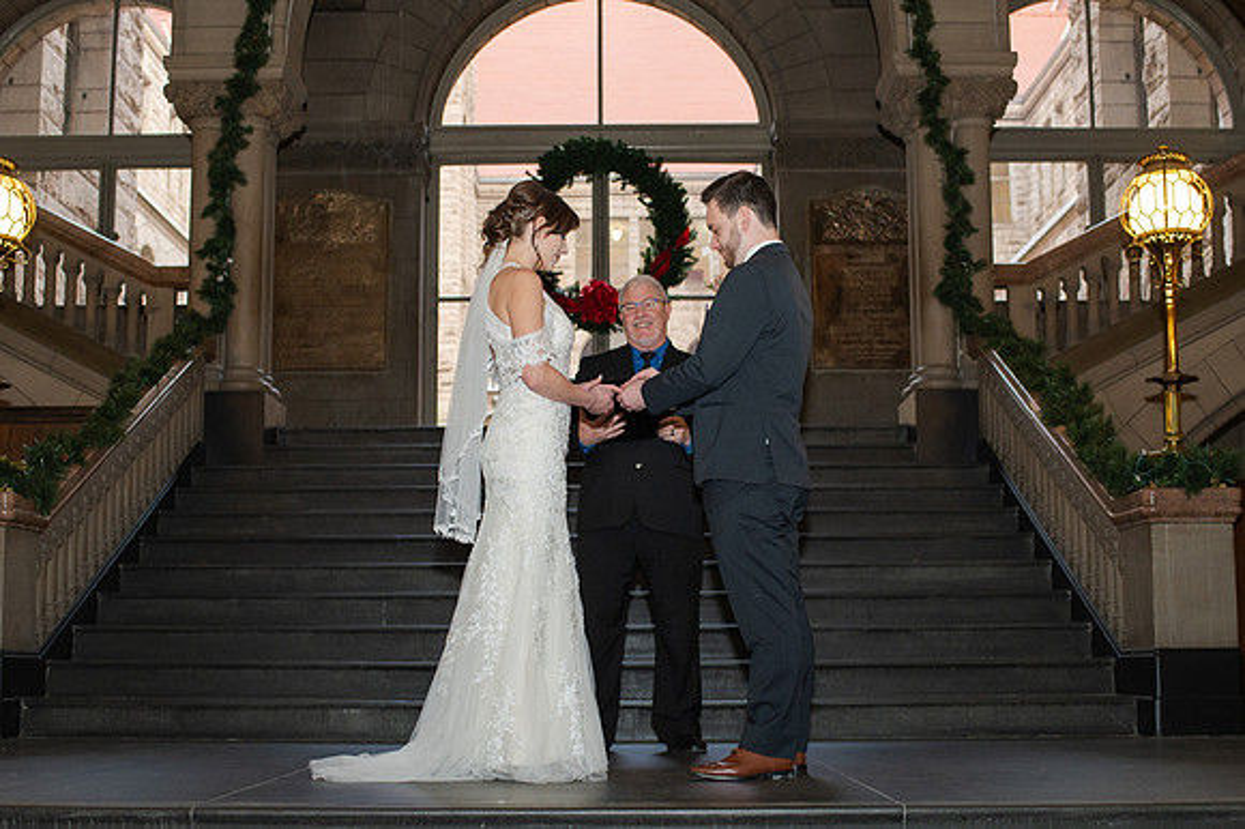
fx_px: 1574
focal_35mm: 46
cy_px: 500
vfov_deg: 29.4
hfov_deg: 43.2
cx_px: 603
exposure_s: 1/200
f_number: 3.5
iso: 1000
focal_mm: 35
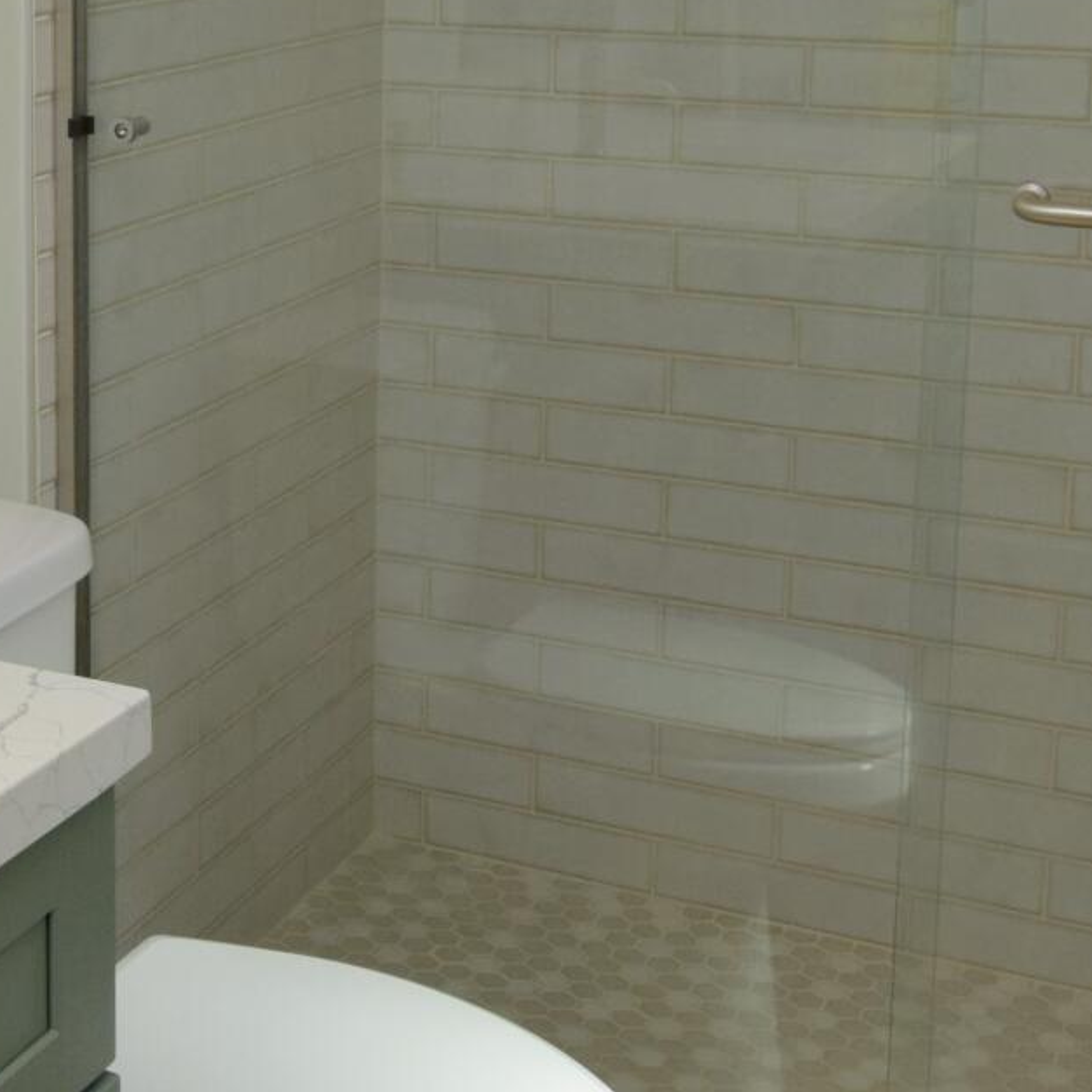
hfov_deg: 24.4
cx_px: -32
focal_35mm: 67
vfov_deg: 25.3
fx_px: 2392
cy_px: 215
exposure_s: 1/200
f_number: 9
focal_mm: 11
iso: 400
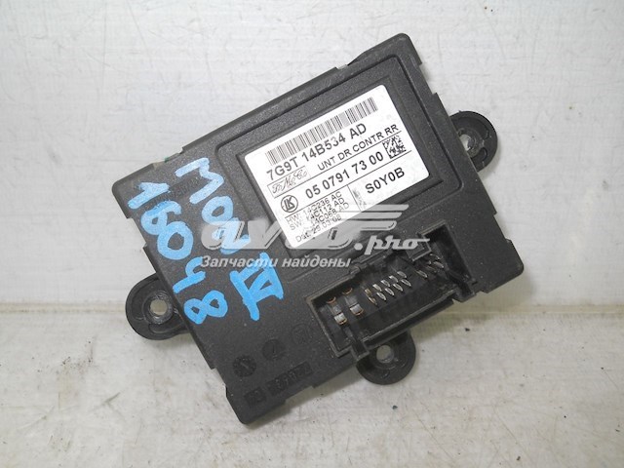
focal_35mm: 41
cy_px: 234
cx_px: 312
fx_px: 739
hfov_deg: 45.8
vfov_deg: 35.1
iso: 80
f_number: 5.5
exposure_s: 1/30
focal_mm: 6.72
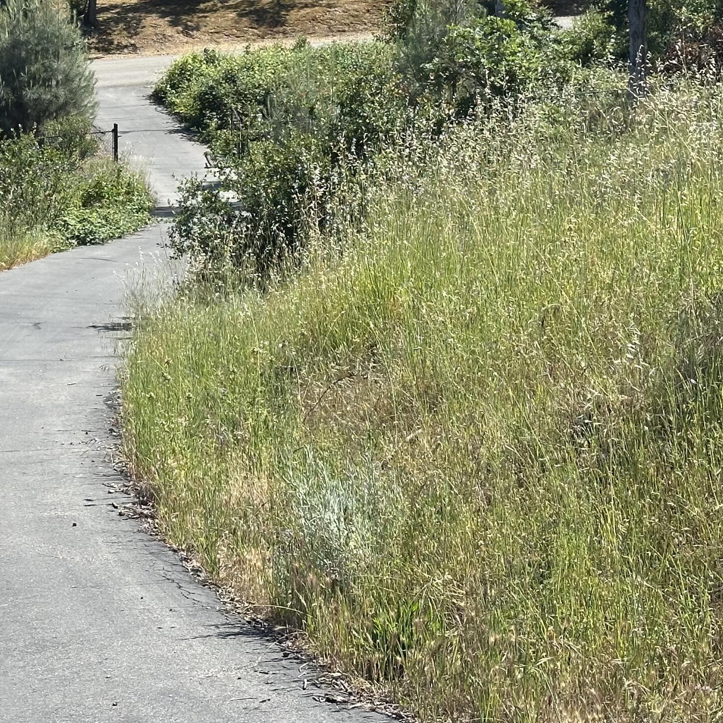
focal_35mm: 89
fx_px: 2103
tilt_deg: -8.7
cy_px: 162
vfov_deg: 19.3
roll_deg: +0.2
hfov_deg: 19.2
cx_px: 90
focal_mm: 6.86
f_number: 1.78
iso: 64
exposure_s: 1/2469
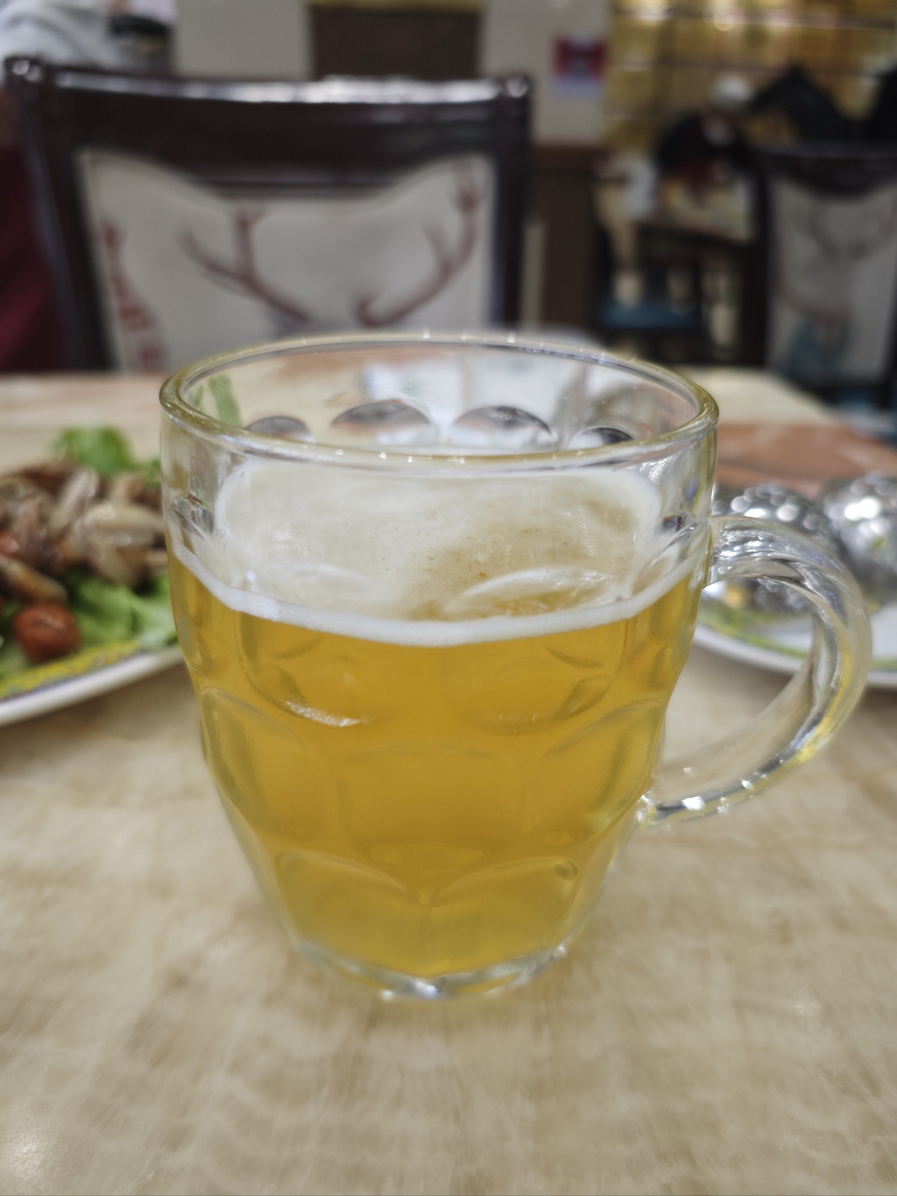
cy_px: 598
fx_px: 795
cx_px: 448
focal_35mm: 23
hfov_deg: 58.9
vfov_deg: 73.9
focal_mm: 6.68
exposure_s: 1/100
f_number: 1.42
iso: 80
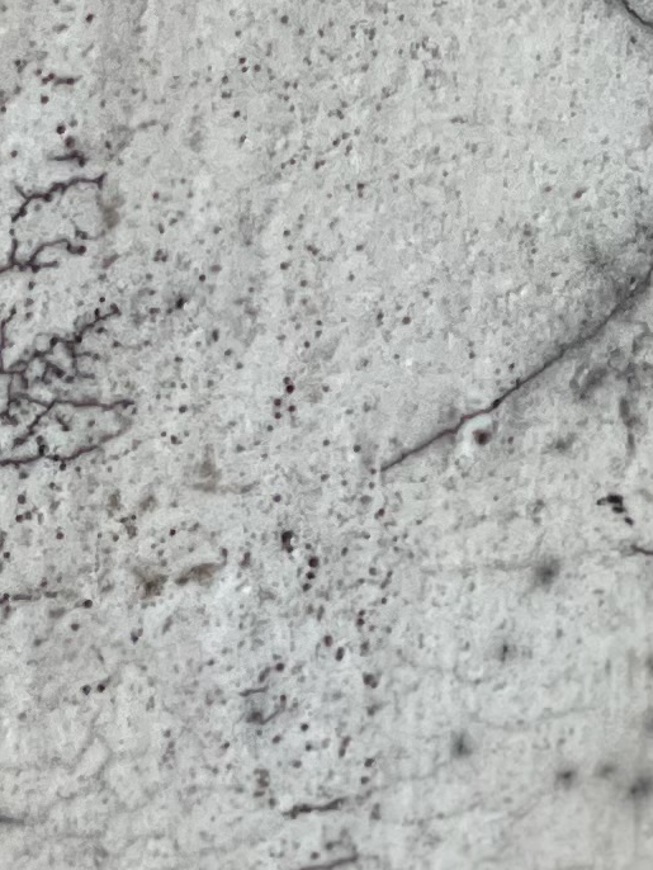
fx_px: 9451
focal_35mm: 376
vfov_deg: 5.2
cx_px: -399
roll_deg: +3.1
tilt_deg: -18.8
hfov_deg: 3.9
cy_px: 1012
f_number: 2.2
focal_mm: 7.5
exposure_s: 1/121
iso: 250
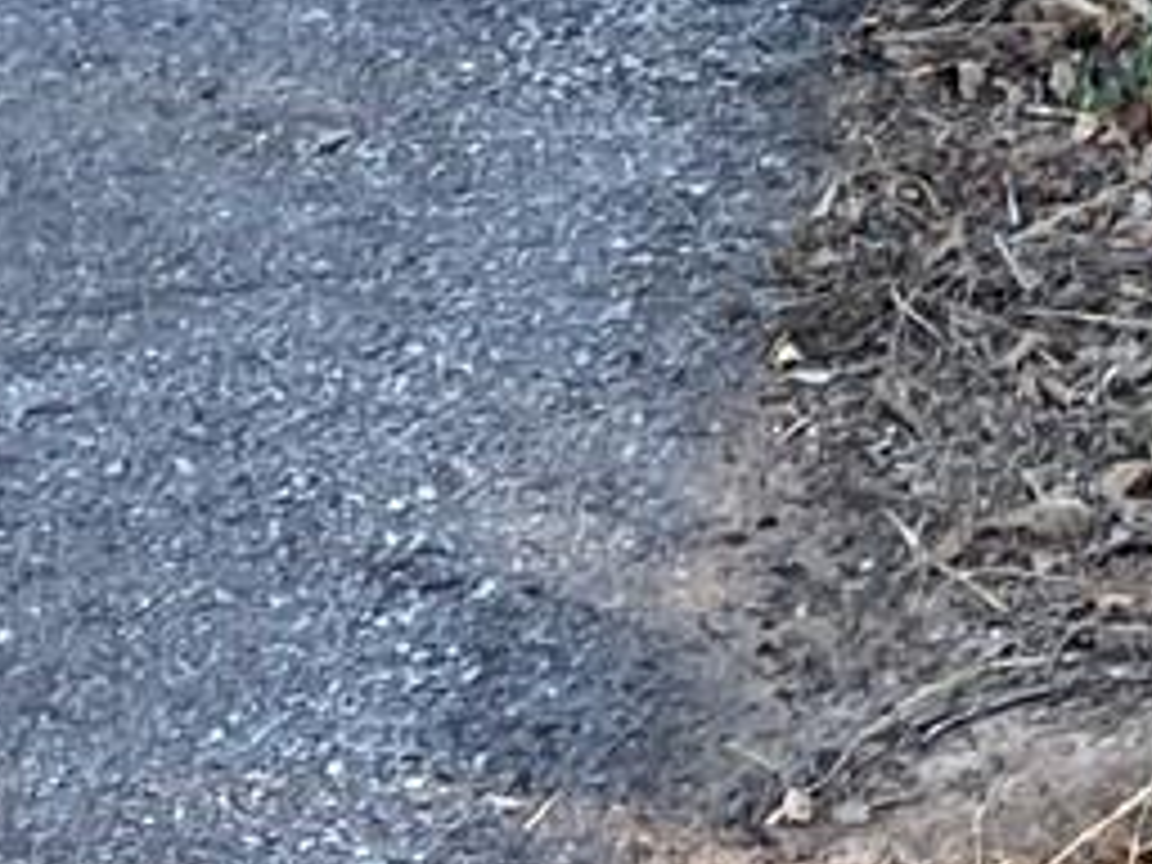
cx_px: 3456
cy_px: -1552
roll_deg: -0.7
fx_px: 6922
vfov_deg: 6.6
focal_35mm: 208
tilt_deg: -8.2
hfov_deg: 8.1
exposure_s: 1/121
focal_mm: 5.1
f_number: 1.6
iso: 40
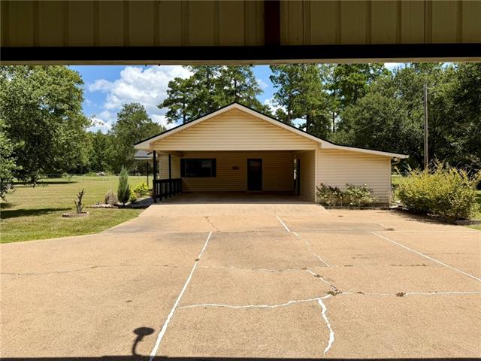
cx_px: 240
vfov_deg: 56.8
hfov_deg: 71.6
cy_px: 180
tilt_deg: -0.8
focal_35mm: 24
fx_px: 333
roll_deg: +1.3
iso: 80
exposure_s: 1/6173
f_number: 1.78
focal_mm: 6.76
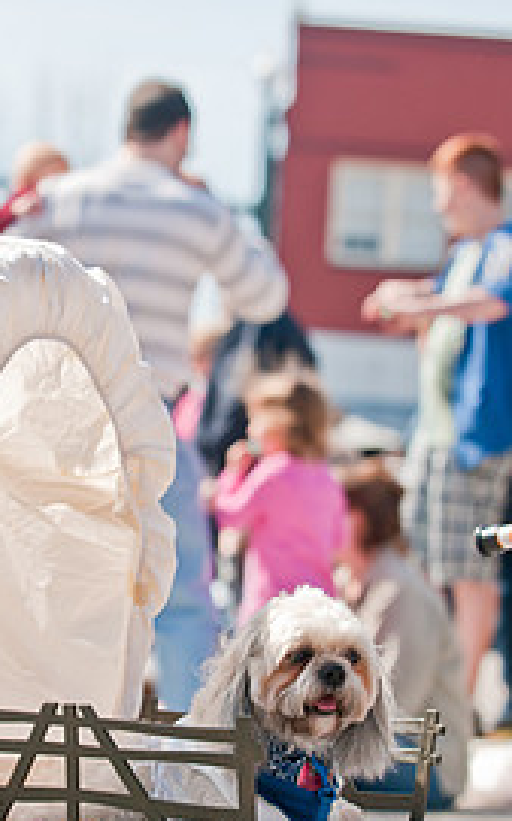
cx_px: 126
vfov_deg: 10.3
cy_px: 527
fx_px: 4539
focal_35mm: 203
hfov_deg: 6.5
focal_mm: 80
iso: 200
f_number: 4
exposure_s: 1/1000
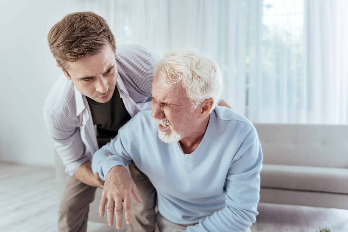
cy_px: 116
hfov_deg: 58.7
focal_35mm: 32
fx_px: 309
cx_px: 174
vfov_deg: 41.2
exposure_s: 1/160
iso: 250
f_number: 2.8
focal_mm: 32
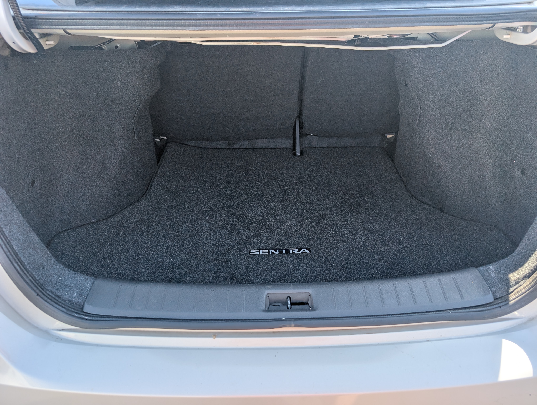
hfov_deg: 71.5
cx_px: 268
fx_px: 373
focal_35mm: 24
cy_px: 202
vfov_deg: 56.9
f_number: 1.68
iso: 22
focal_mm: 6.9
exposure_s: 1/220
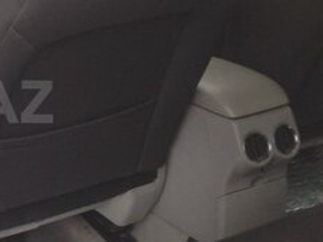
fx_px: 895
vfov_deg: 15.4
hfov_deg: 19.0
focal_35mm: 96
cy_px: 102
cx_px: -92
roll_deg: -0.2
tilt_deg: -24.5
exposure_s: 1/40
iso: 50
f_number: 2.4
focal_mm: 4.12
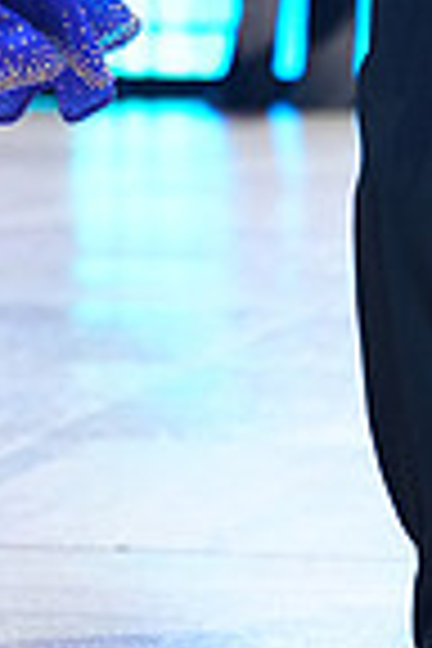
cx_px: 65
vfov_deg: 7.2
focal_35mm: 282
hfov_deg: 4.9
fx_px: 5076
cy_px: -297
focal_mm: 70
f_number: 2.8
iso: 2000
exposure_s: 1/500
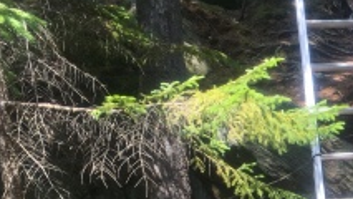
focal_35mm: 95
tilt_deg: -14.7
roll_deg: +3.6
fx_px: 890
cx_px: 391
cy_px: 284
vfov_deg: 12.2
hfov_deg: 21.3
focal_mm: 4.15
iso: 25
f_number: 2.2
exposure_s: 1/382
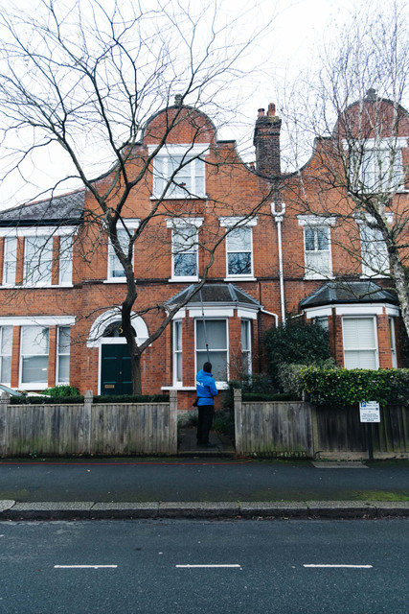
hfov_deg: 48.0
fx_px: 460
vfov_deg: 67.4
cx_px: 204
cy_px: 307
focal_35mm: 27
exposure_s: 1/320
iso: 640
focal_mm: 18
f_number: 2.8
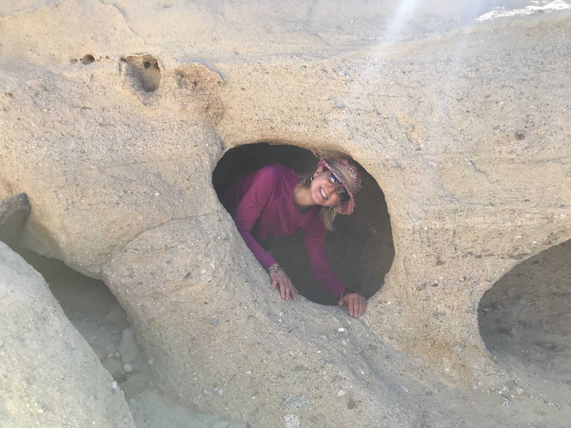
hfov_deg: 63.4
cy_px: 214
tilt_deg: -2.8
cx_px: 286
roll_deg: +0.6
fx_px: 462
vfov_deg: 49.7
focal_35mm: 28
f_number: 1.8
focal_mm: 3.99
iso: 20
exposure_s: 1/840
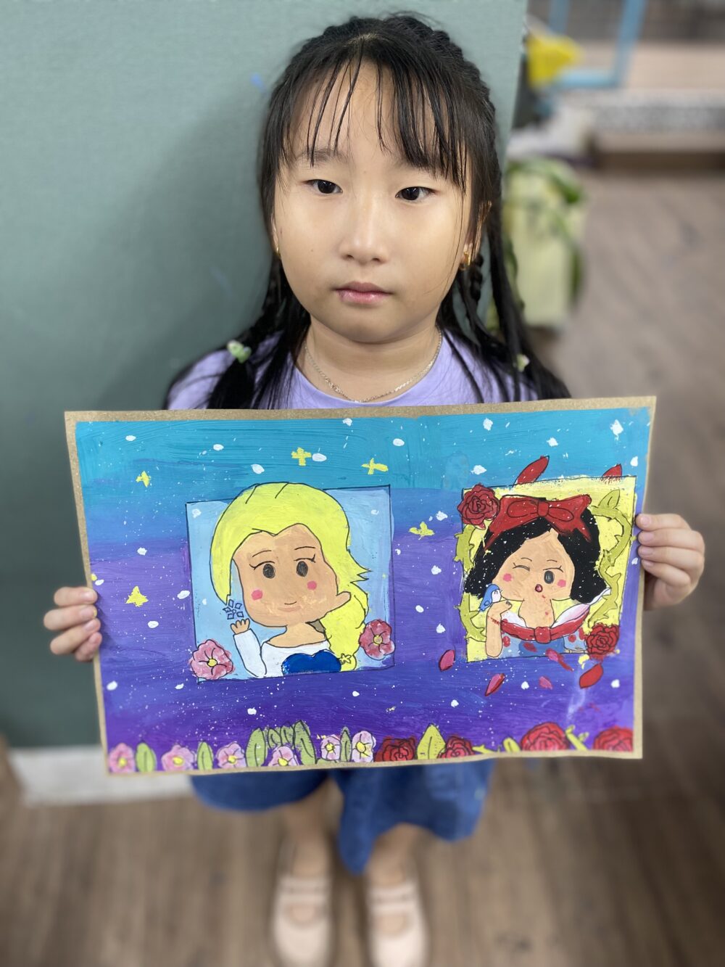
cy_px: 484
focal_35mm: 26
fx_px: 726
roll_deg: +0.6
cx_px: 362
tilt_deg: -38.5
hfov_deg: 53.1
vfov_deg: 67.3
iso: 64
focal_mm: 4.25
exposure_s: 1/50
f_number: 1.8
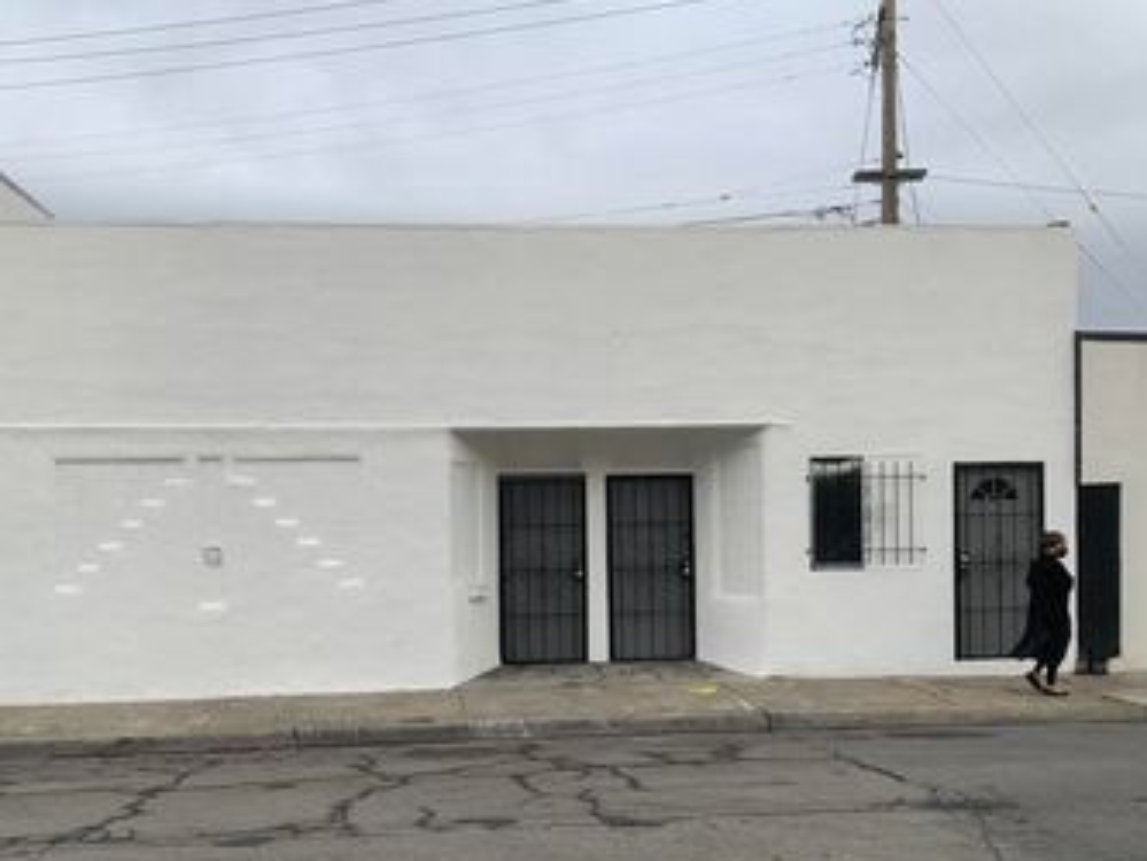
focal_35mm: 39
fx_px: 1293
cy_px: 556
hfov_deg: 47.8
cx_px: 530
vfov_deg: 36.6
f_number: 1.8
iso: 25
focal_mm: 4.25
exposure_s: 1/222
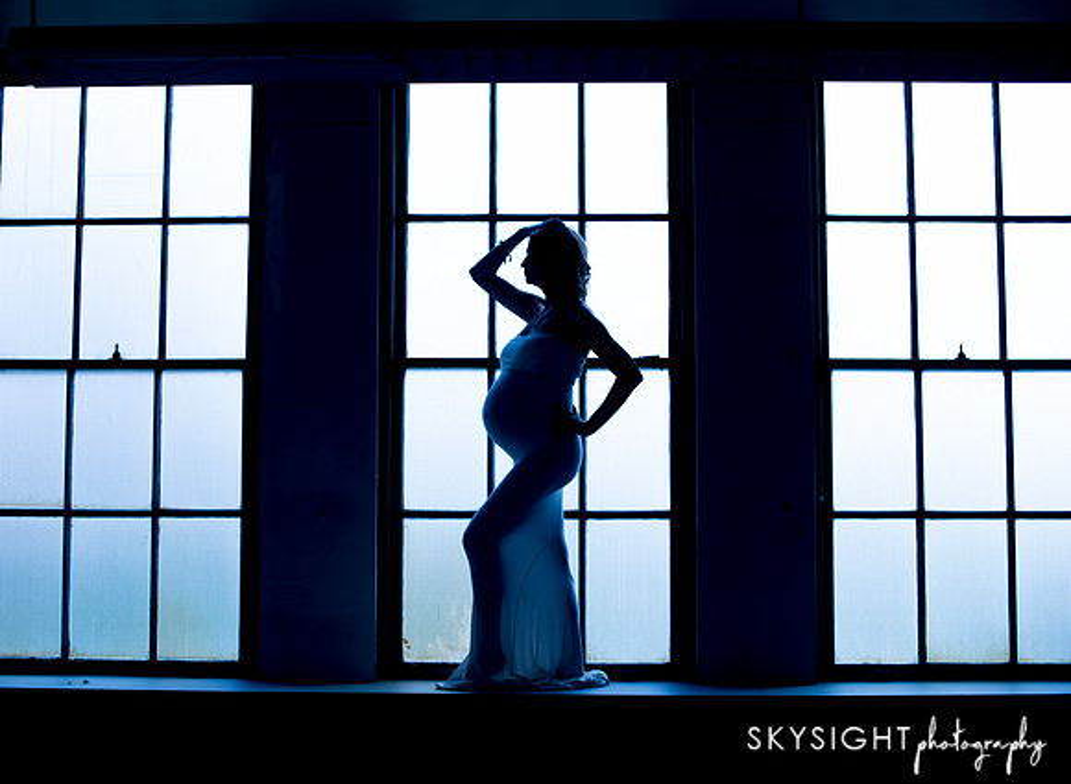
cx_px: 476
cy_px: 391
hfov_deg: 35.8
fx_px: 1656
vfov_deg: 26.7
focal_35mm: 54
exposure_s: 1/1000
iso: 200
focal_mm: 50
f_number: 2.8
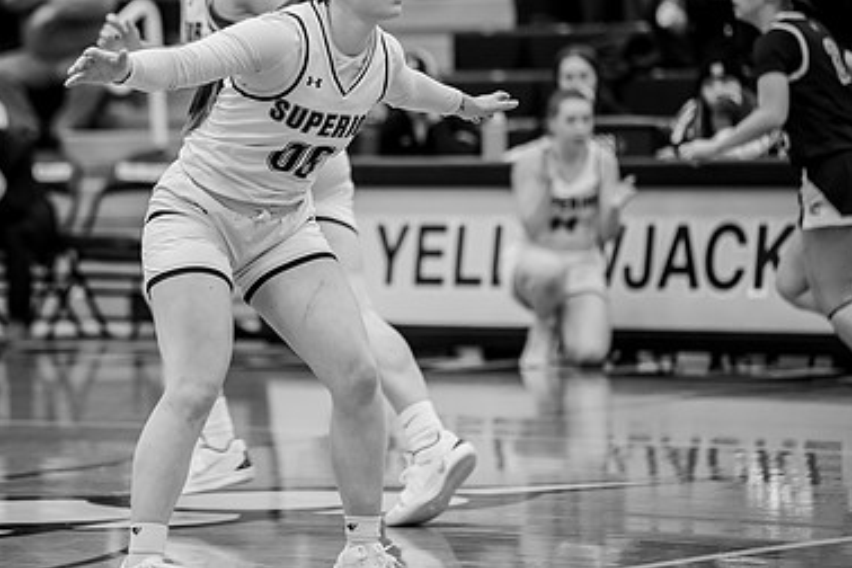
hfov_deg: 8.9
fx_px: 5443
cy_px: 218
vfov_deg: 6.0
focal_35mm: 230
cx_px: 286
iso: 2500
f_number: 2.8
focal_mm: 150
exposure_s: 1/640
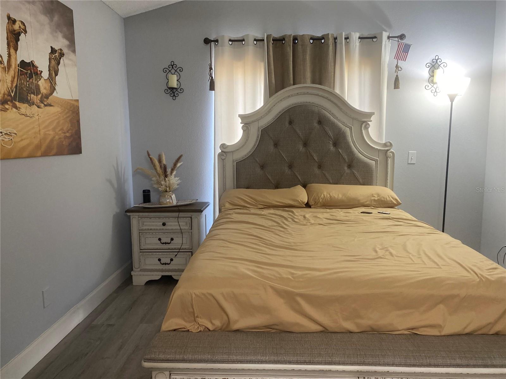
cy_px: 190
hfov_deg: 67.3
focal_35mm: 26
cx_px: 253
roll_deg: +1.4
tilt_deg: -6.0
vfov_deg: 53.1
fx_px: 380
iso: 200
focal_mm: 4.25
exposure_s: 1/60
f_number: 1.8
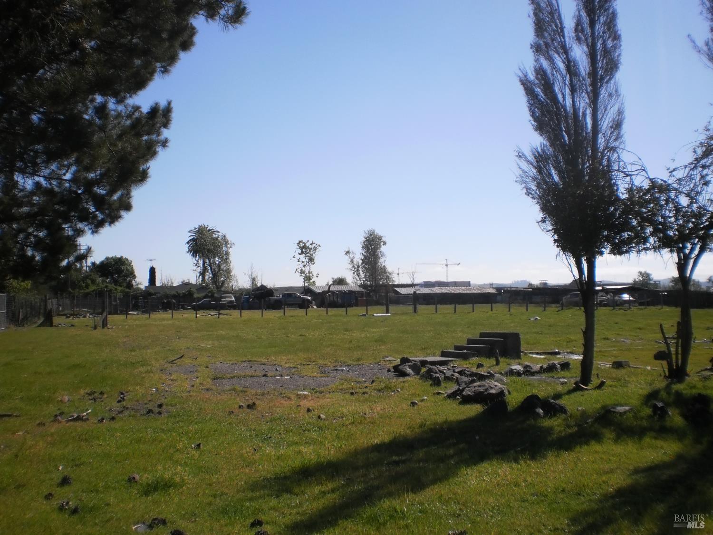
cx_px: 356
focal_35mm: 36
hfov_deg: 51.4
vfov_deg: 39.7
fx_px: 742
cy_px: 268
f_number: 4.6
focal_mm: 6.3
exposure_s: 1/1600
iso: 100
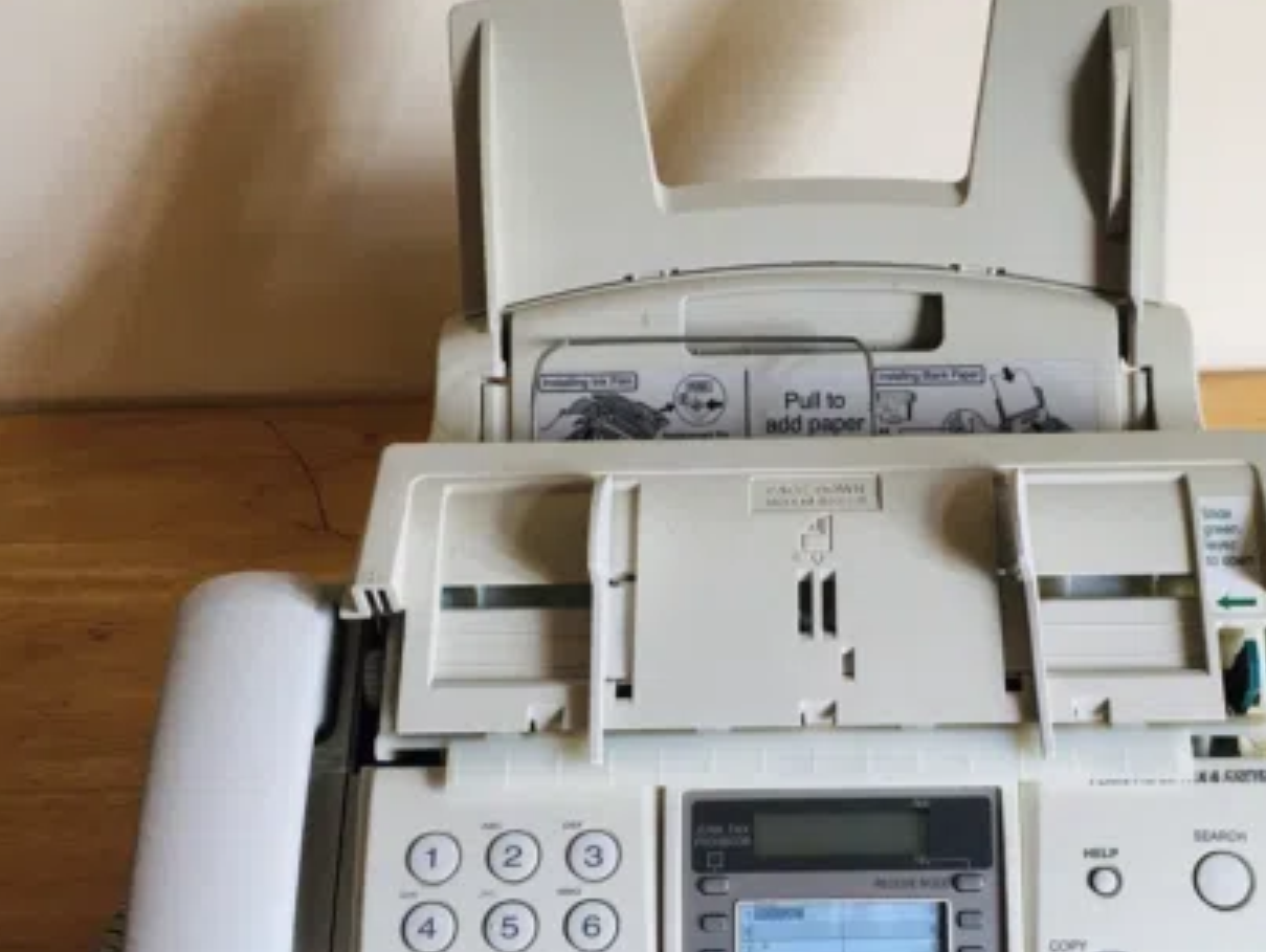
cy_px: 660
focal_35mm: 46
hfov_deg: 40.8
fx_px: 1684
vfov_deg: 31.2
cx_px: 817
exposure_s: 1/33
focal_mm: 4.15
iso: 40
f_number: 2.2
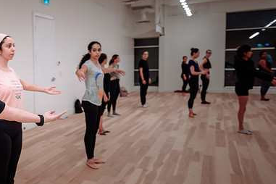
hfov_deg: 42.0
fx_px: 330
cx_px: 32
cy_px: 95
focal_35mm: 43
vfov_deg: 31.2
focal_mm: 24
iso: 800
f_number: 2.8
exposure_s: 1/125
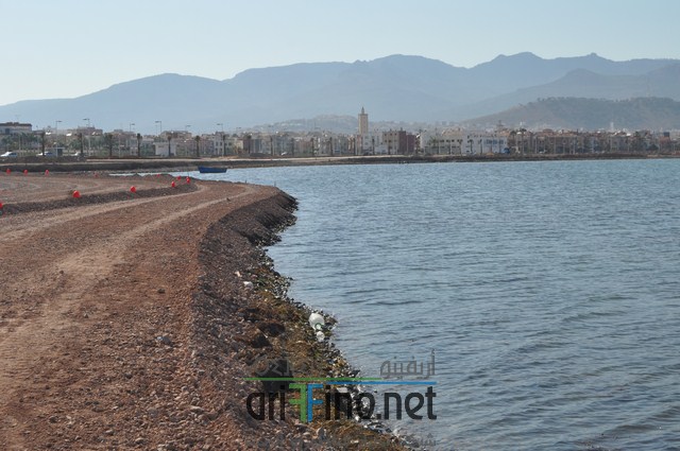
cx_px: 340
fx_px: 1132
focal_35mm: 60
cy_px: 226
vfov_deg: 22.6
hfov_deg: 33.4
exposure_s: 1/500
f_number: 11
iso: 200
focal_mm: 40
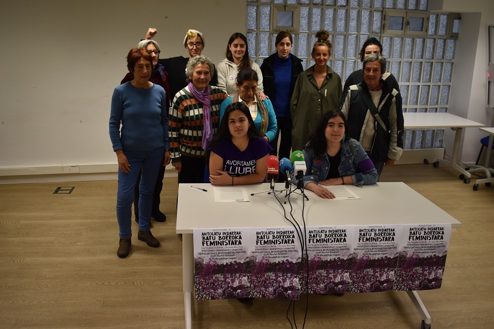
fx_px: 473
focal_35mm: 34
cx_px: 247
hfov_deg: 55.1
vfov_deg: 38.3
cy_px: 164
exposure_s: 1/60
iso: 400
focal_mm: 23
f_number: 4
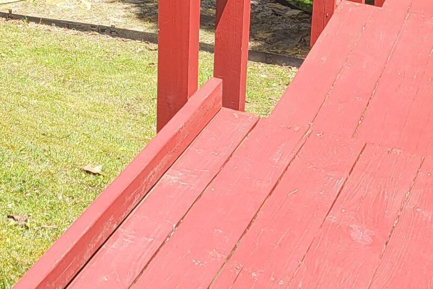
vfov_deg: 12.9
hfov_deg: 19.4
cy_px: -153
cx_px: -68
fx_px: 1203
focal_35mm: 100
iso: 40
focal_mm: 5.4
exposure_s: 1/942
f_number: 1.8
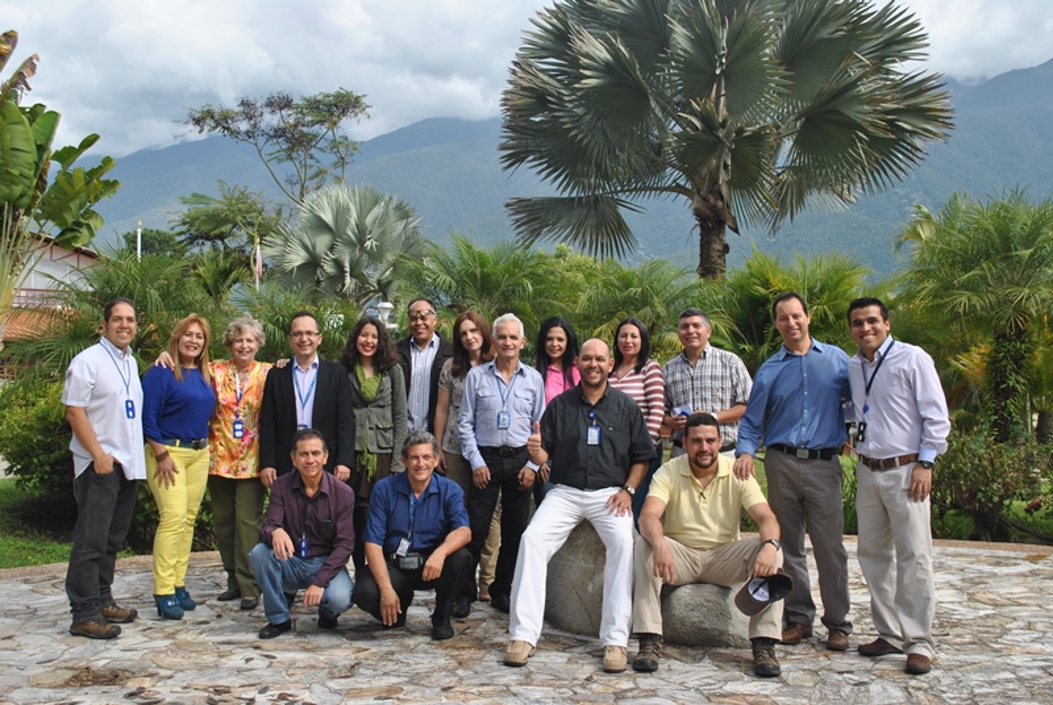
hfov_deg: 49.5
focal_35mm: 39
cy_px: 352
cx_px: 526
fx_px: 1142
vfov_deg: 34.3
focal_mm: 26
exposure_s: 1/200
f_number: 7.1
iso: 100
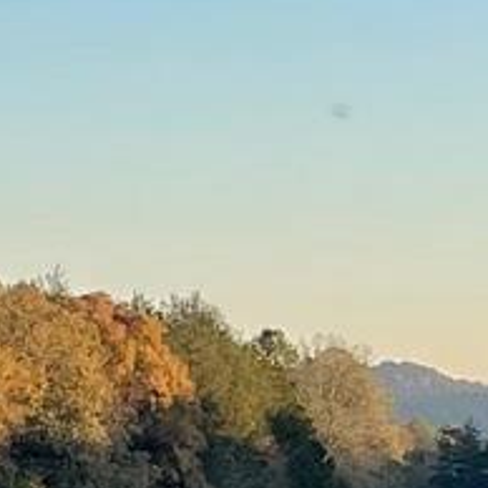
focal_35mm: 239
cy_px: 596
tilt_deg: -2.4
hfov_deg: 7.2
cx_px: 674
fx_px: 3812
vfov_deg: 7.3
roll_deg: -0.4
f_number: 1.6
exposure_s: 1/1087
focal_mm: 5.1
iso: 32
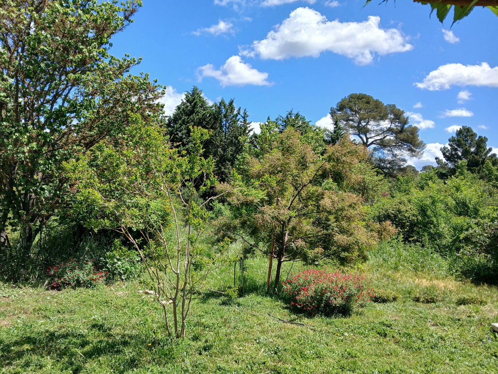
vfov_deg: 45.3
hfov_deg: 58.0
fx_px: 446
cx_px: 204
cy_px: 215
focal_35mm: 31
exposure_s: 1/436
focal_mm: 3.98
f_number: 1.8
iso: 20
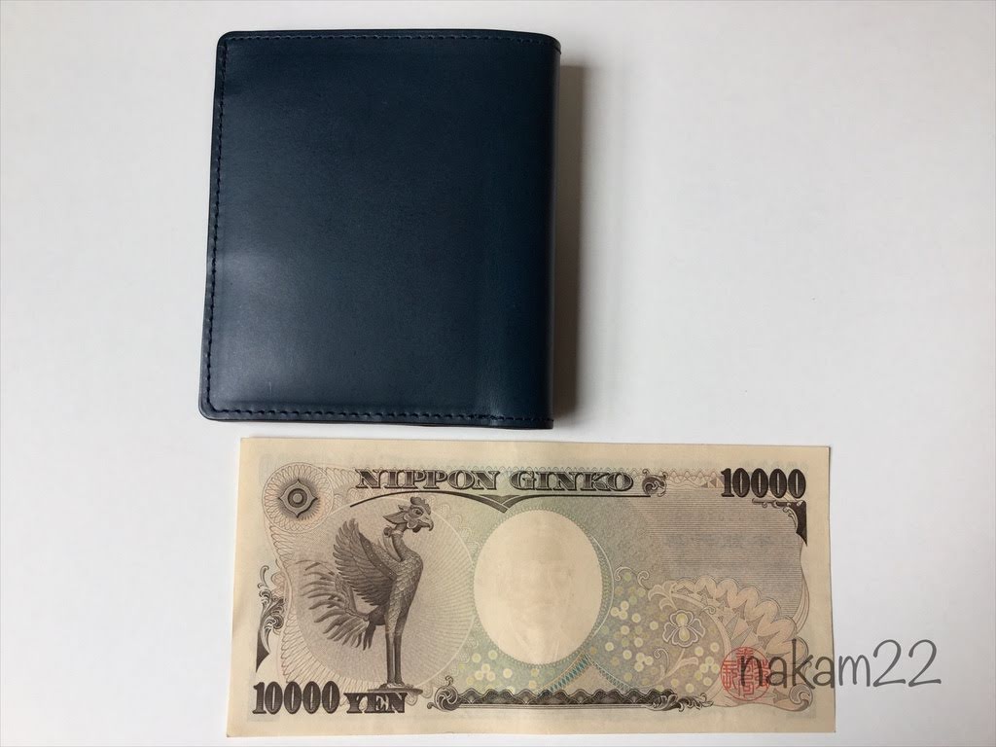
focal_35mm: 31
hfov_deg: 58.4
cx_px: 498
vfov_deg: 45.4
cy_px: 374
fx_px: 892
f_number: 2.4
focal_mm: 3.3
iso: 32
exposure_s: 1/60
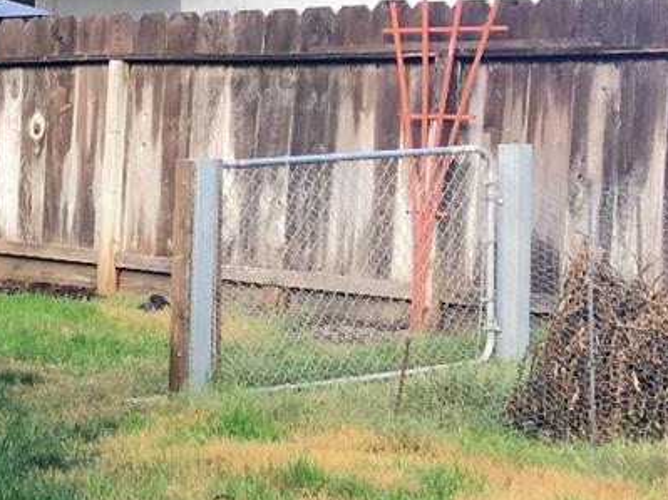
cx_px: -506
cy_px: 306
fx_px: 2103
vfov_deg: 13.6
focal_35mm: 109
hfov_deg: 15.6
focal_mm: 4.15
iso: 32
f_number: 2.2
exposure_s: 1/120
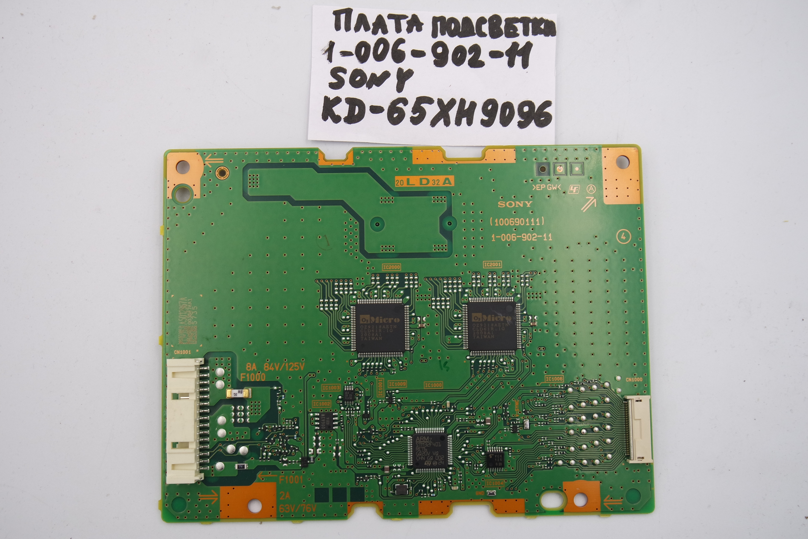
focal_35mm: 37
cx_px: 404
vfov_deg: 35.9
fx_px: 830
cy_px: 270
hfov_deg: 51.9
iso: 160
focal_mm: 14
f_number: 5
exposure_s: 1/100
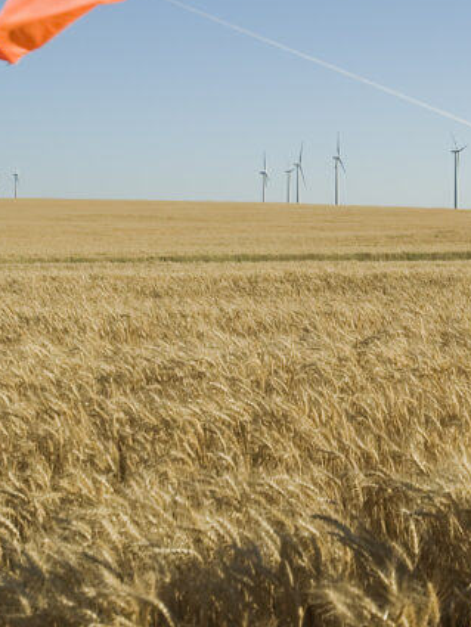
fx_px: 1469
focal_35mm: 81
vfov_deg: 24.1
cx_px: 360
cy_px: 244
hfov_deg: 18.1
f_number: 8
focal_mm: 35
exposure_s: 1/200
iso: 200
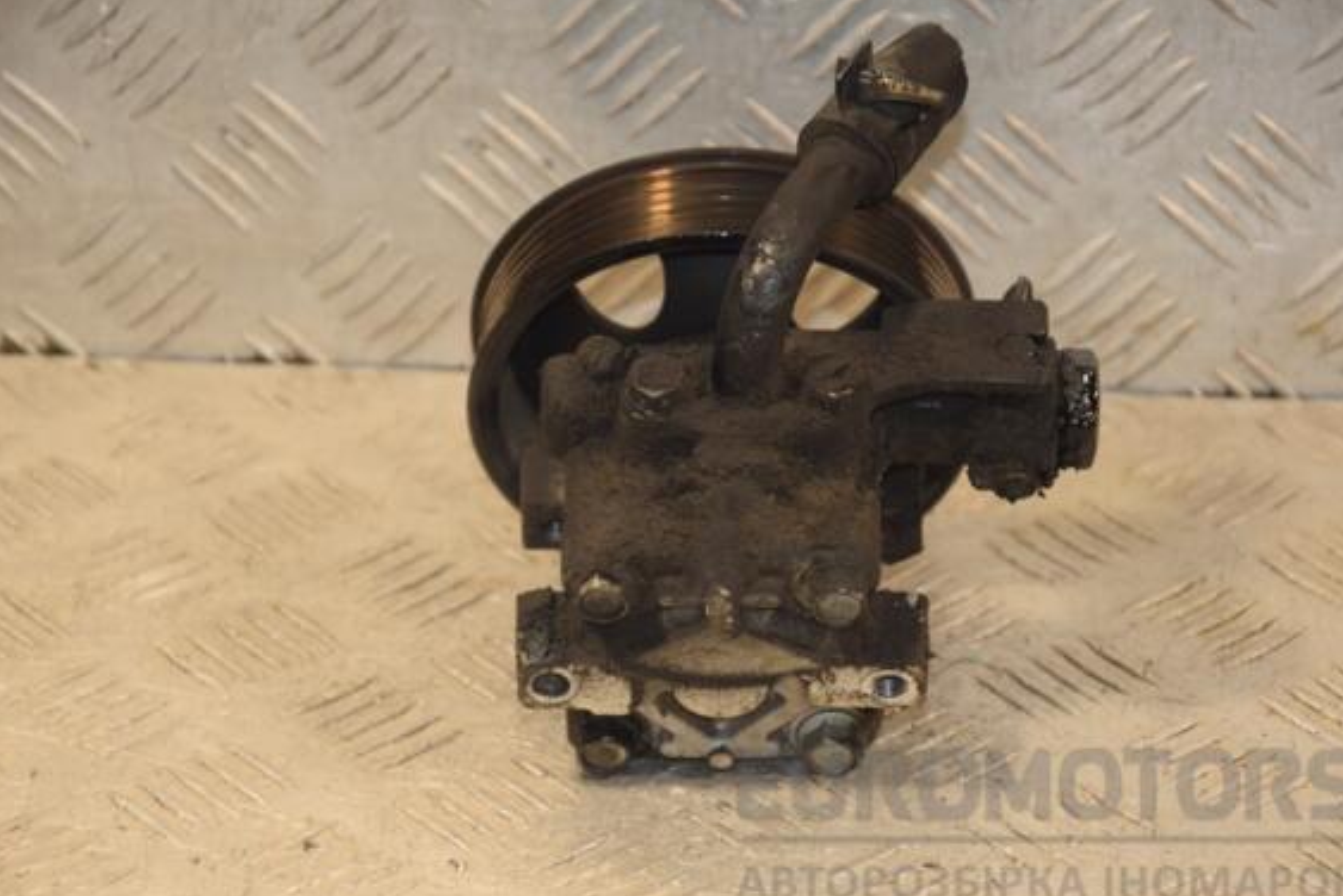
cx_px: 692
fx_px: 5486
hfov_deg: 14.0
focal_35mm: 147
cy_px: 467
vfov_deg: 9.3
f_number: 5.6
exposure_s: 1/160
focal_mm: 92
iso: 800
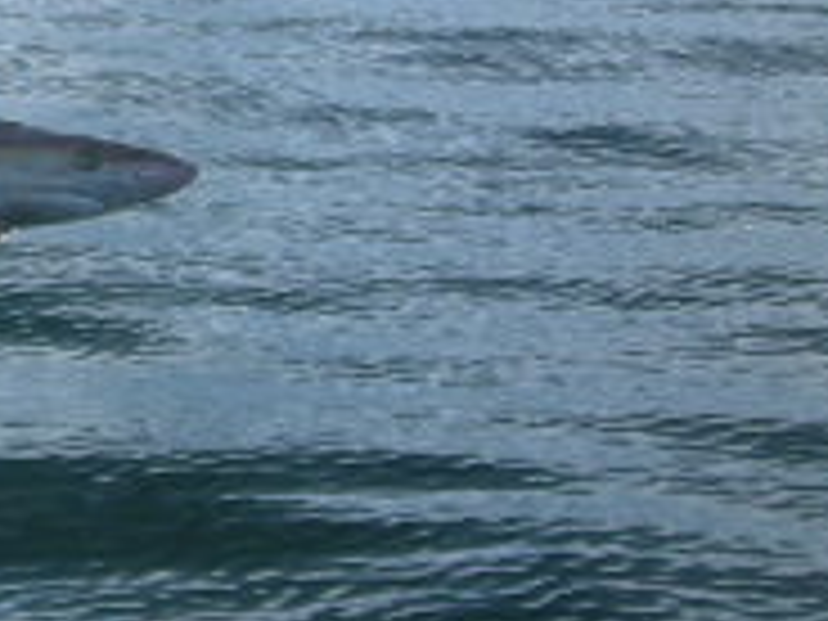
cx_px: -544
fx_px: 3157
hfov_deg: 13.7
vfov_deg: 11.1
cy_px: -81
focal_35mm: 132
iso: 50
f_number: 6.4
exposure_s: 1/172
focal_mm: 6.3
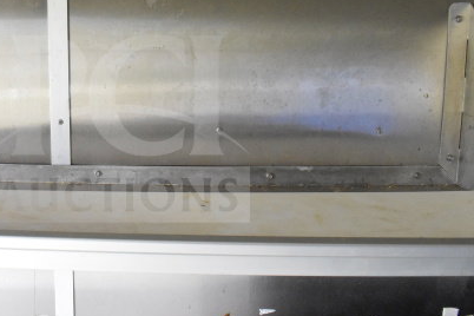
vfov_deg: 32.5
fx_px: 540
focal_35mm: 41
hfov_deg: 45.7
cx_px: 117
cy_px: 129
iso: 6400
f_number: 9
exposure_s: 1/320
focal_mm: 18
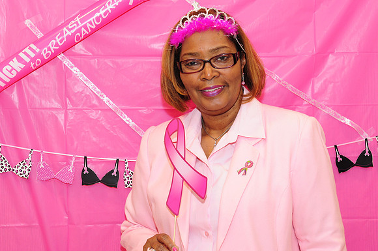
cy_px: 126
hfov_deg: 26.0
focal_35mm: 78
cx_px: 189
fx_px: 818
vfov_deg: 17.4
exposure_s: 1/60
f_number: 5.6
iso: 640
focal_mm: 52
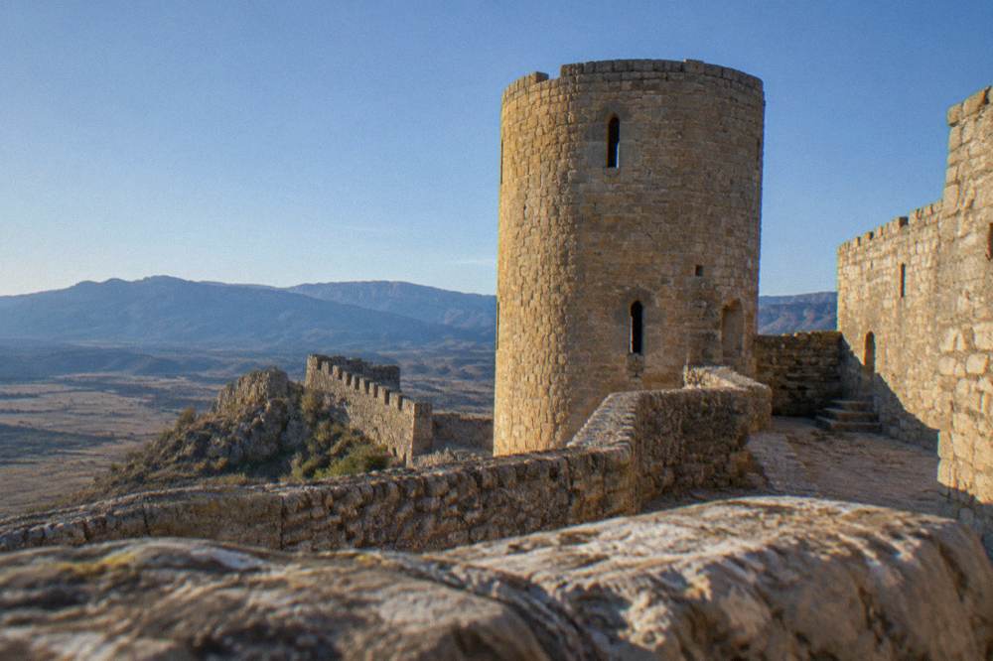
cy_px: 330
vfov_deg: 37.8
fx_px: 965
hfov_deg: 54.5
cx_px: 496
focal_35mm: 35
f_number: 7.1
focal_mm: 35
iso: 400
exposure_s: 1/500
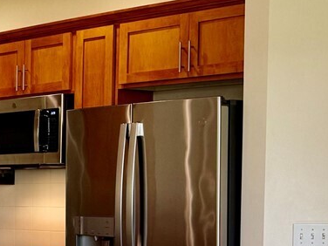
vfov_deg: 14.3
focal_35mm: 102
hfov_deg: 17.0
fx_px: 966
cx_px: -195
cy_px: 233
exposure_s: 1/168
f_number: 1.78
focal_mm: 6.76
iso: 64
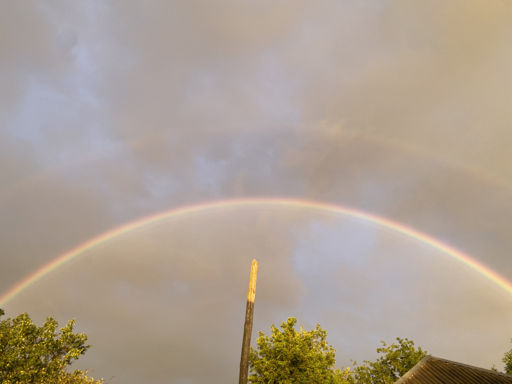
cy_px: 192
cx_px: 256
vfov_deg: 53.1
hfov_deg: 67.3
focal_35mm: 26
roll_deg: +1.7
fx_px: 385
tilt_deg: +39.6
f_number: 1.8
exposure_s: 1/121
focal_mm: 4.25
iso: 32
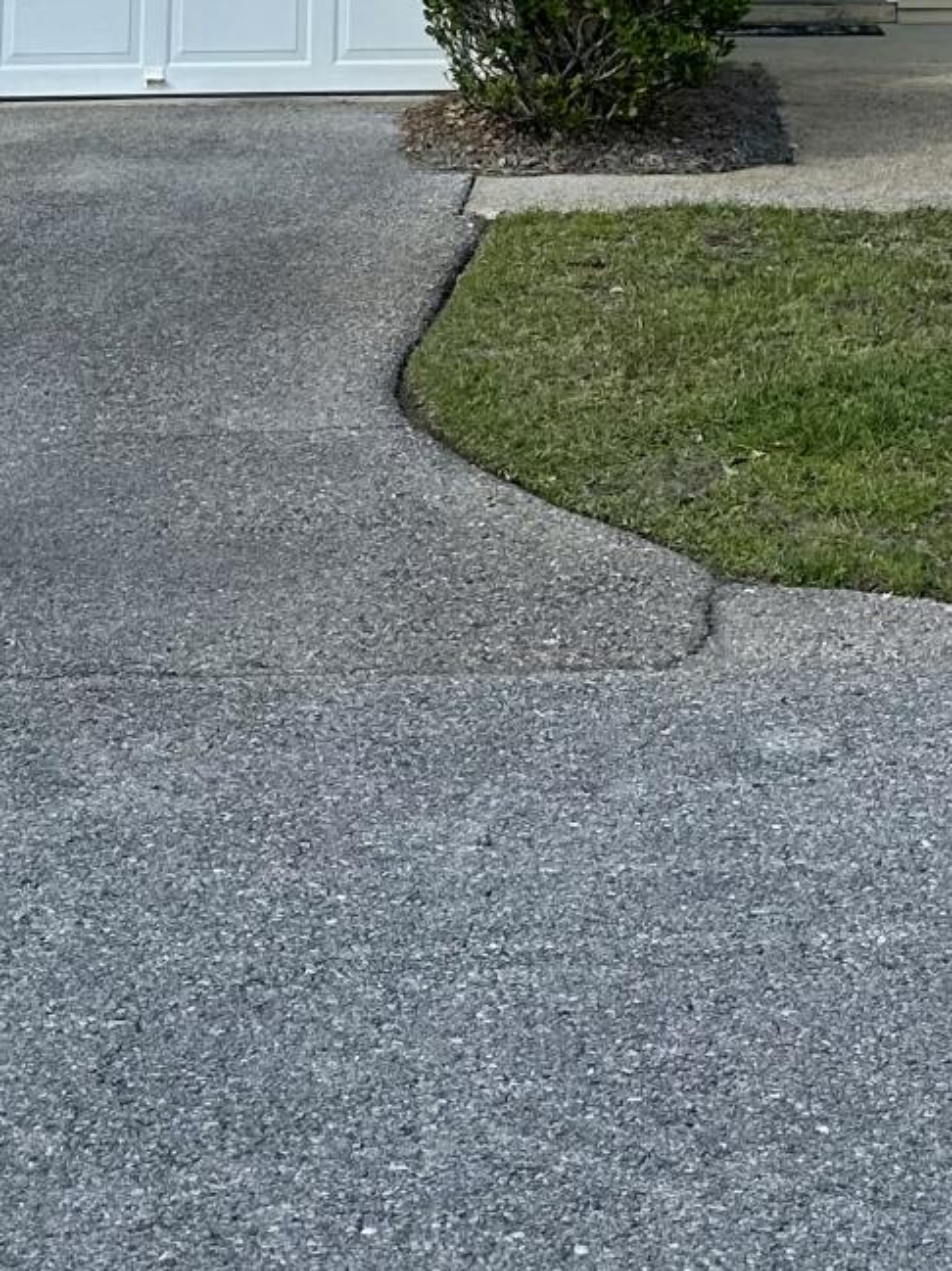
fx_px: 2716
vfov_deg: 22.5
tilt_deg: +6.0
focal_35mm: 74
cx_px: 637
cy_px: -523
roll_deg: -0.5
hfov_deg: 19.8
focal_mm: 6.86
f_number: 1.78
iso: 80
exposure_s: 1/3472
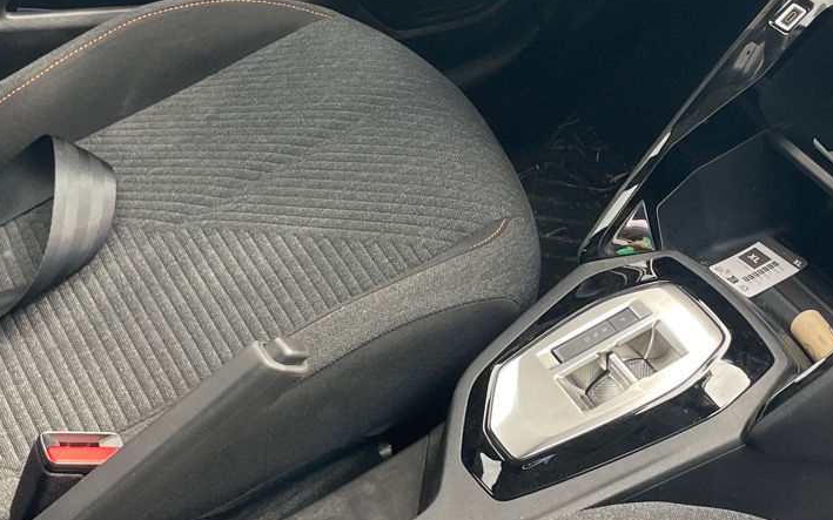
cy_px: 109
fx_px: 1589
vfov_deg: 18.4
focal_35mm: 70
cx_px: 525
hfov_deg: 29.3
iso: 50
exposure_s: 1/121
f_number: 1.6
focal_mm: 4.2
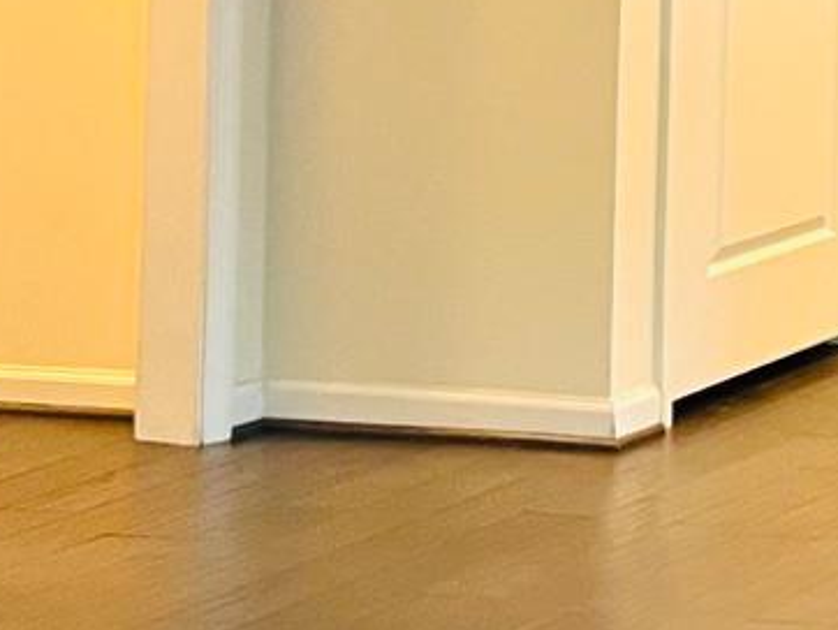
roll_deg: -1.0
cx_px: 1965
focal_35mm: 147
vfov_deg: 9.8
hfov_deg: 11.3
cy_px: -364
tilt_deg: -0.8
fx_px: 3561
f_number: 1.5
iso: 125
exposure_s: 1/60
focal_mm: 5.7
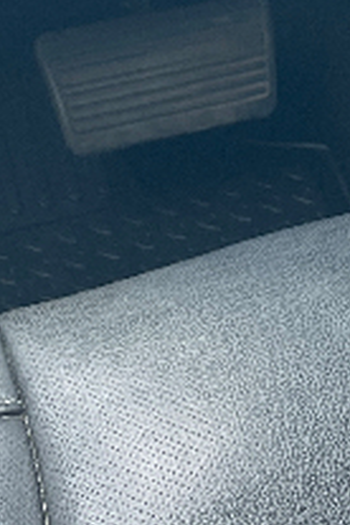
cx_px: 451
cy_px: -193
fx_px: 1954
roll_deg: +0.6
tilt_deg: -23.7
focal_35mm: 134
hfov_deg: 10.0
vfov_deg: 14.5
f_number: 1.6
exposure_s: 1/121
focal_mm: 4.2
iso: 50
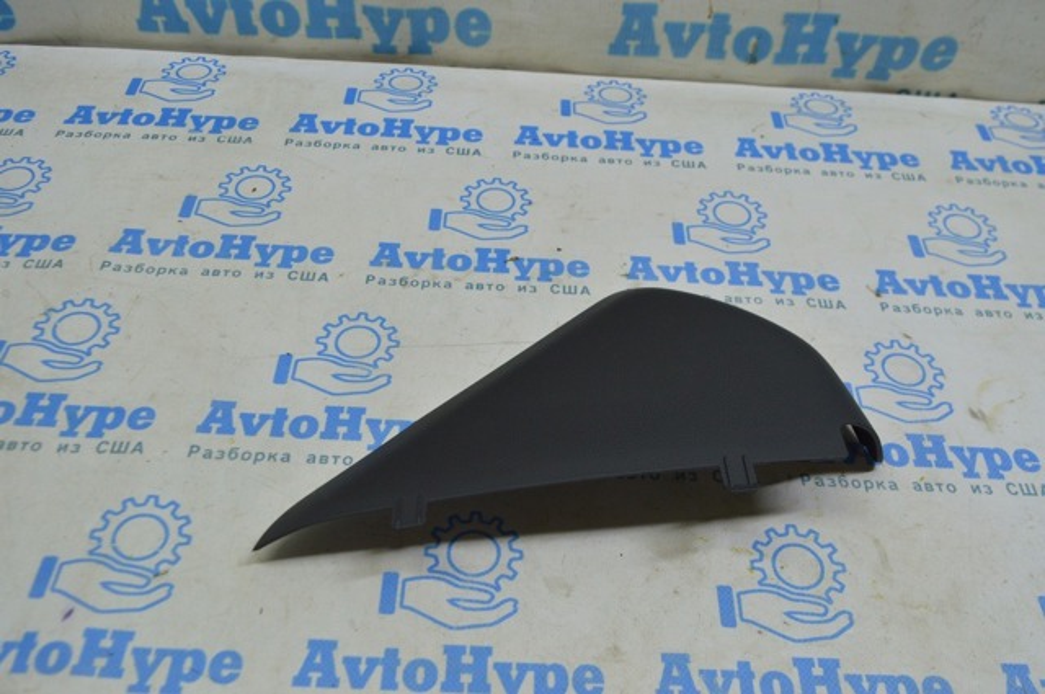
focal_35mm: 33
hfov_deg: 57.3
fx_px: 957
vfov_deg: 39.9
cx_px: 522
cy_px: 347
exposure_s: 1/40
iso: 400
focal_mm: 22
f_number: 5.6
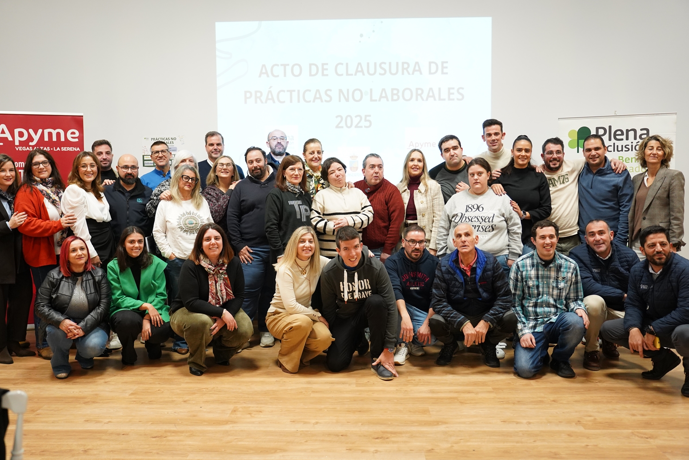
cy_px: 233
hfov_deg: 58.7
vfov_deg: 41.1
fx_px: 613
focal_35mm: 32
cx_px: 343
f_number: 2.8
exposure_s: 1/160
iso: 2500
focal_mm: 31
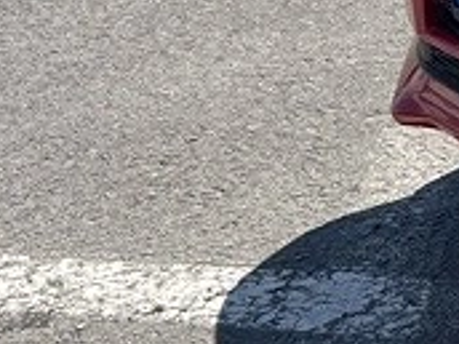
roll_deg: -0.4
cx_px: 1300
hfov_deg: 10.2
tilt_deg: -16.4
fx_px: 2002
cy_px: -117
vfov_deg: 9.6
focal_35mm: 151
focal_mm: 5.7
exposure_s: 1/2252
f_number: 1.5
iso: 50
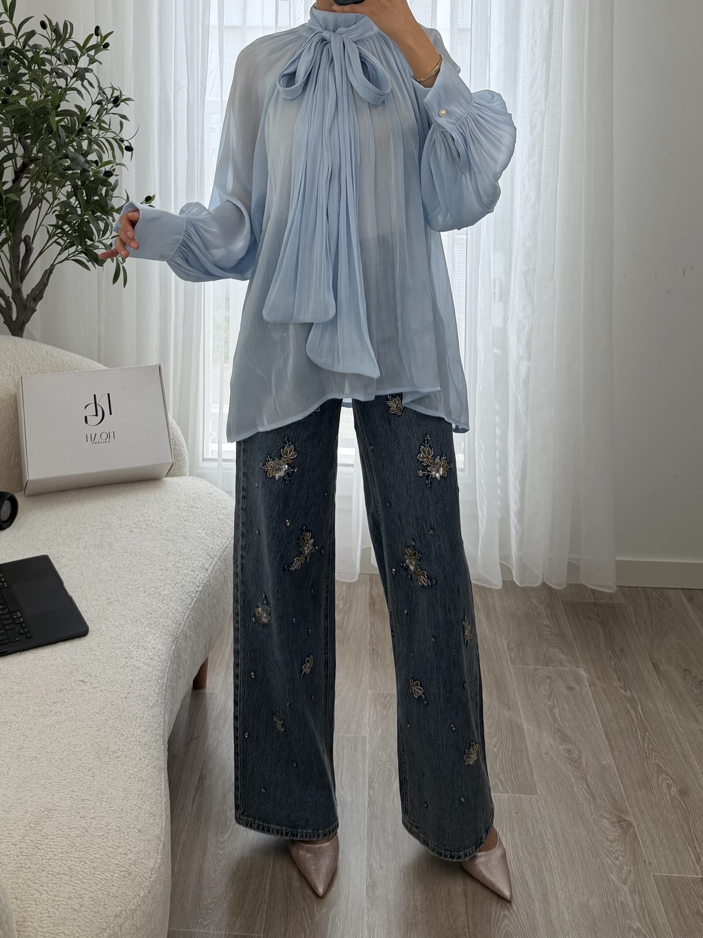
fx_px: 650
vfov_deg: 71.6
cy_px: 469
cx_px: 352
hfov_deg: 56.8
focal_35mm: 24
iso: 80
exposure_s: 1/428
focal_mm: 6.76
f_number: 1.78
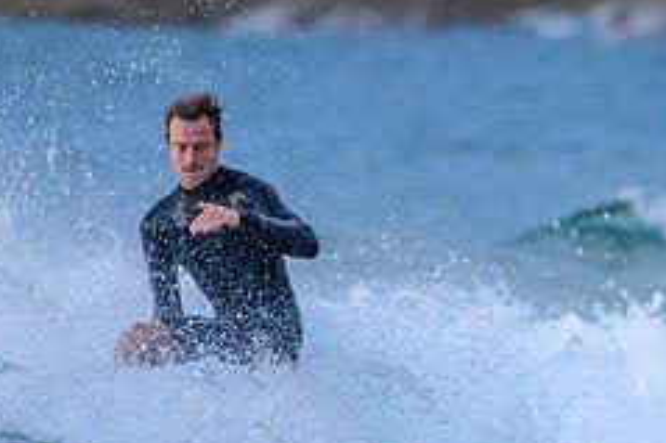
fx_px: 27564
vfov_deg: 0.9
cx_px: 320
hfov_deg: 1.4
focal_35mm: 1491
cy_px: 400
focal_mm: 500
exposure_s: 1/2000
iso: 1800
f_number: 5.6
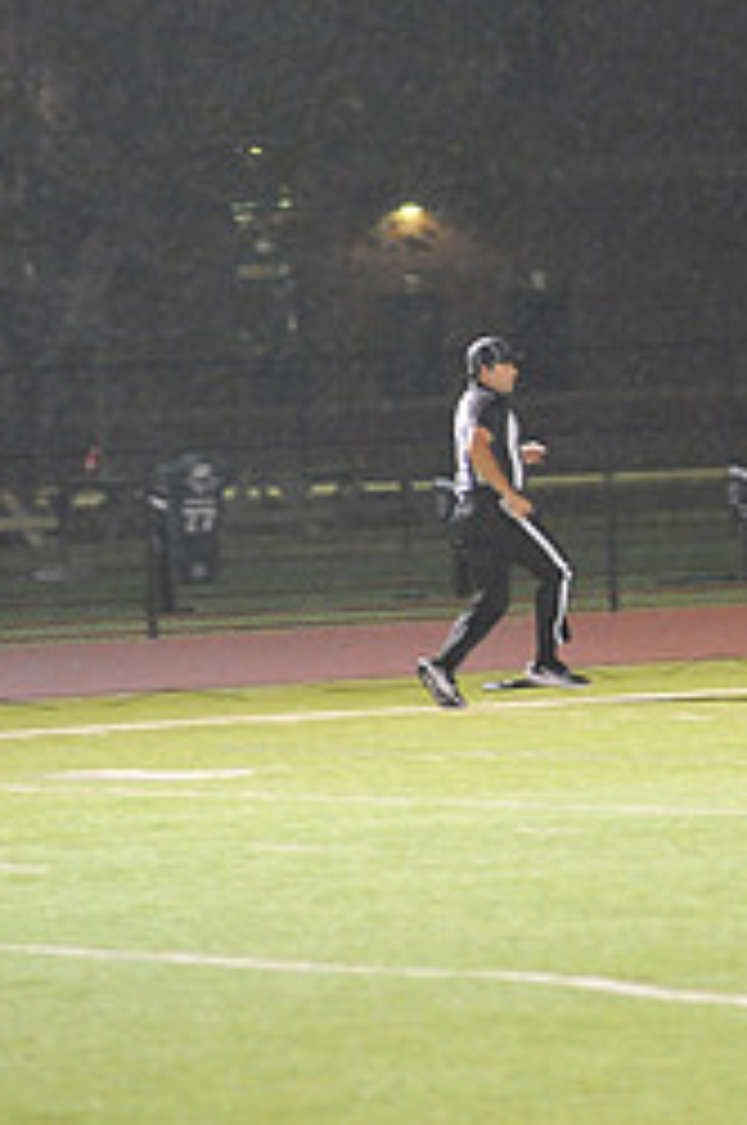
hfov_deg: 3.8
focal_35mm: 360
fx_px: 11235
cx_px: 1206
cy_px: 396
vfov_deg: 5.7
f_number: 4
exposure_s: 1/160
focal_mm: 155
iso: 4000
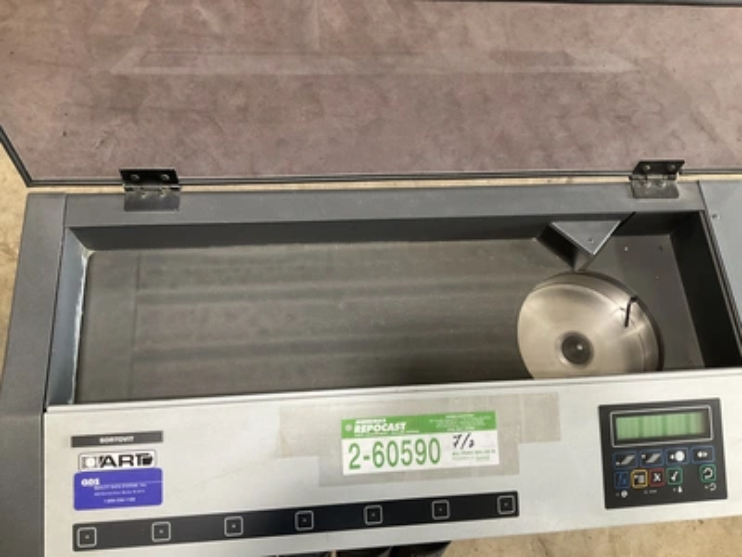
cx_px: 371
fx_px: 622
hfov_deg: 61.7
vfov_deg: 48.2
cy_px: 278
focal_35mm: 29
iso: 100
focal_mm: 3
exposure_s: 1/60
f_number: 1.8
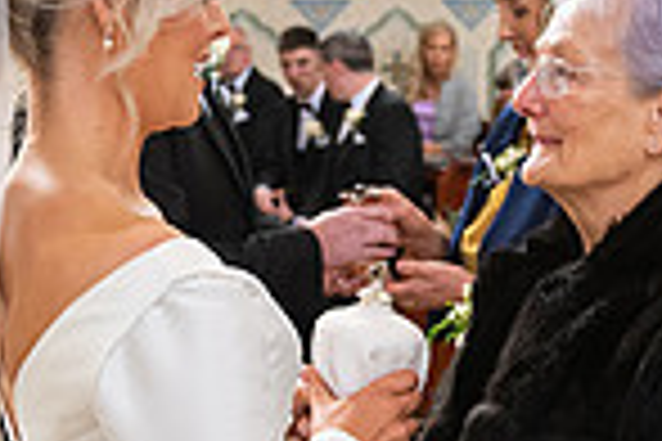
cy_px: 376
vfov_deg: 14.3
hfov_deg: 21.5
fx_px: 1747
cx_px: 306
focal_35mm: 95
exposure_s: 1/160
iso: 1000
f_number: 3.5
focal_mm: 24
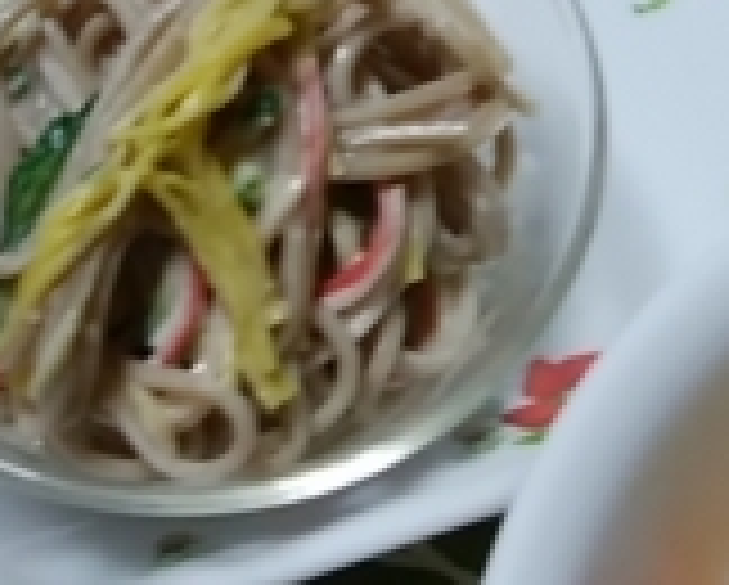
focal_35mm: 106
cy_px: -72
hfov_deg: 18.1
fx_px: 2290
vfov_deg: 14.2
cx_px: 378
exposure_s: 1/25
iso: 64
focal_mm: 3
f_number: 2
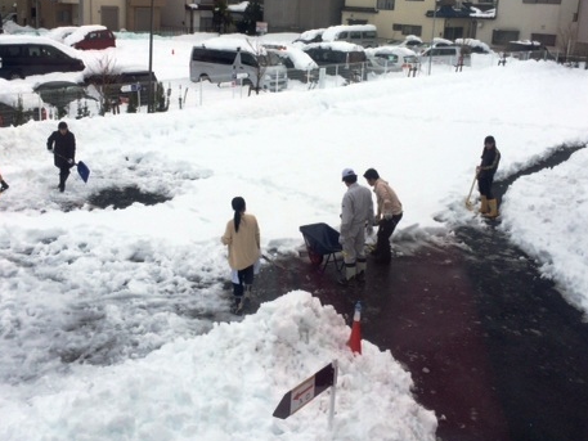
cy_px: 150
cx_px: 278
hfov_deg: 44.8
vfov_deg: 34.1
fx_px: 714
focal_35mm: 42
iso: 40
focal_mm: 4.12
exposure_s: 1/4115
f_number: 2.2
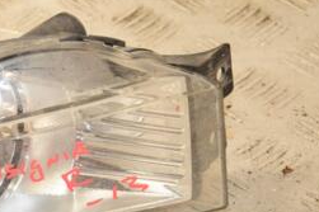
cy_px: 149
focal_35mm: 208
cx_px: -55
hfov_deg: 9.8
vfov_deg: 6.6
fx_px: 1842
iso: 800
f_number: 7.1
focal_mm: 58
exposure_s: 1/200
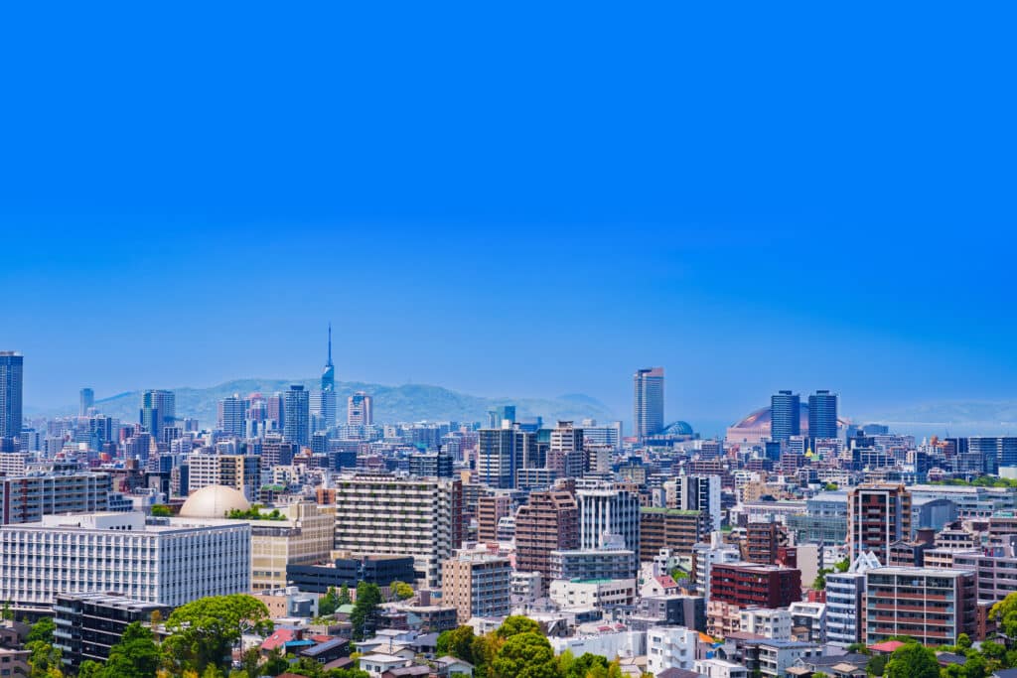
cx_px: 508
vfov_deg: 19.5
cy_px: 339
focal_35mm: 70
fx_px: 1978
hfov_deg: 28.8
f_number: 8
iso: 100
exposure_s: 1/500
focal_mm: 70
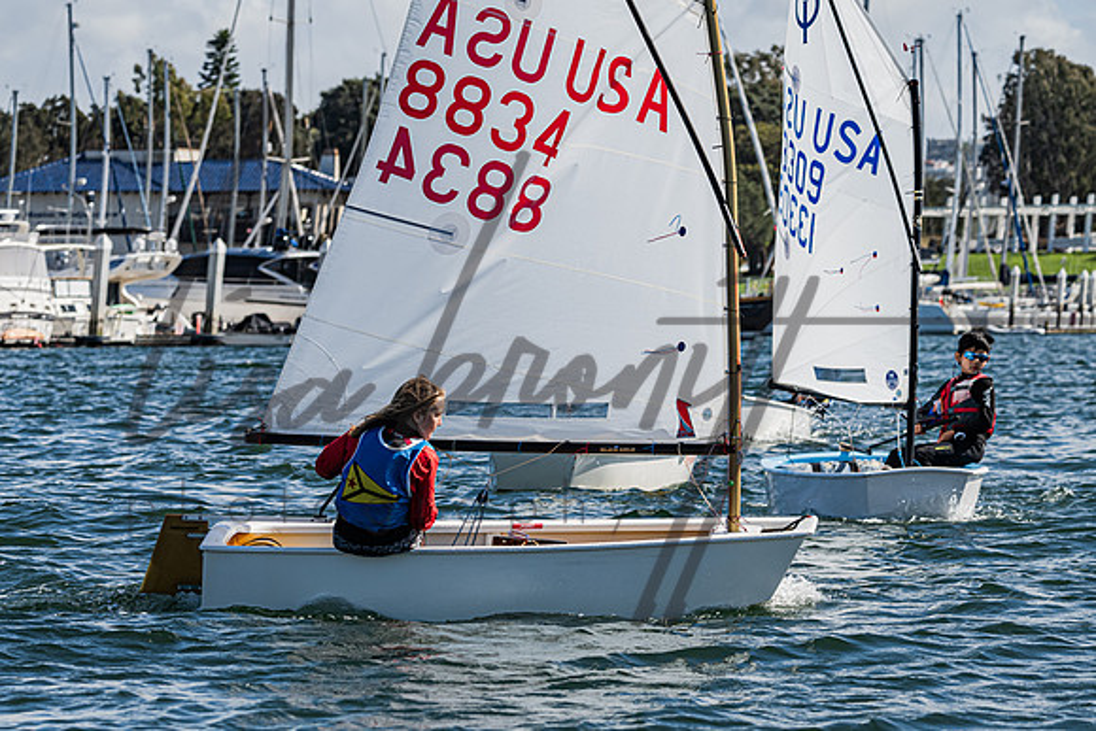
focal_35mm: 188
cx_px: 408
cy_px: 420
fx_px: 5736
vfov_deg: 7.3
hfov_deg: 10.9
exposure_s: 1/1000
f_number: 8
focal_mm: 150
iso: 320
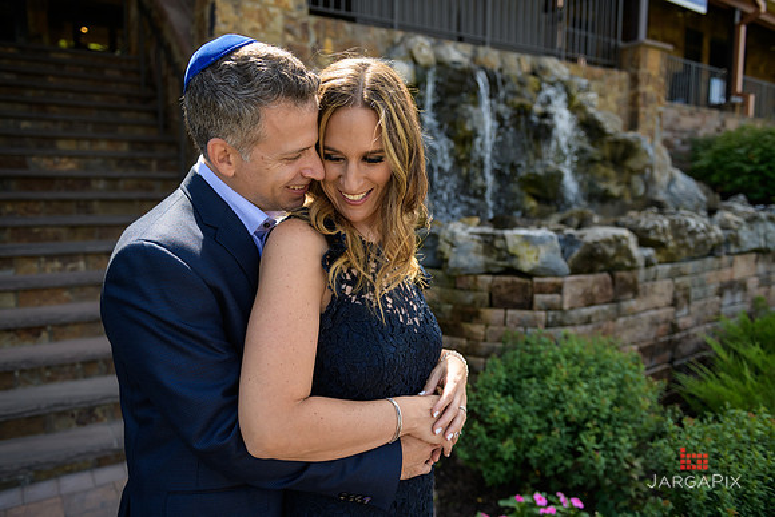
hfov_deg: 65.5
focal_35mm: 28
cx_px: 388
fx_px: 603
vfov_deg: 46.4
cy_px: 258
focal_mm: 28
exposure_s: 1/800
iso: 200
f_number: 3.2
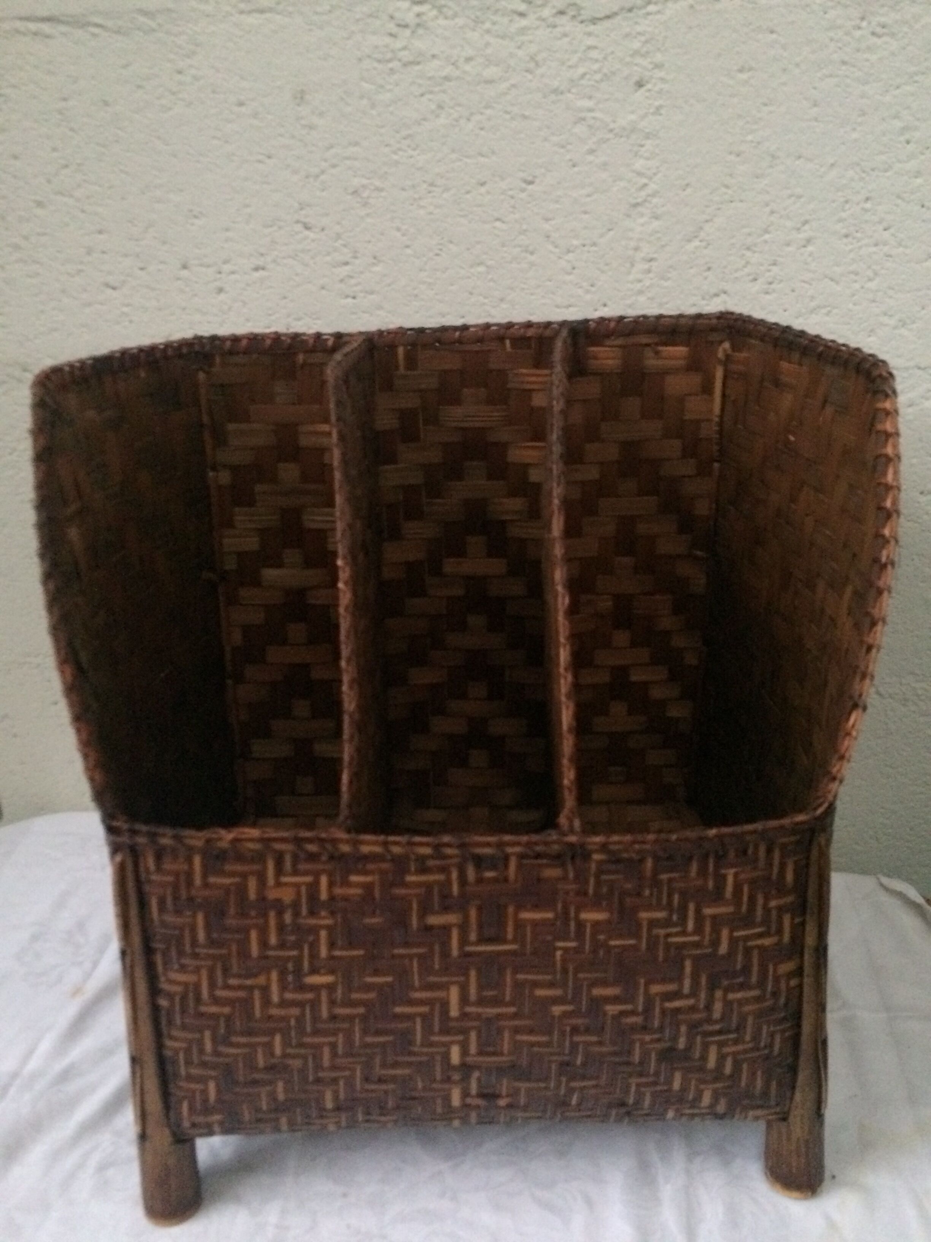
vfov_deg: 61.7
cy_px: 621
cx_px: 466
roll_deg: +1.8
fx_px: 1040
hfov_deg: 48.2
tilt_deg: -25.5
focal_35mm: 29
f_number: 2.2
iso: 500
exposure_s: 1/17
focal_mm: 4.15
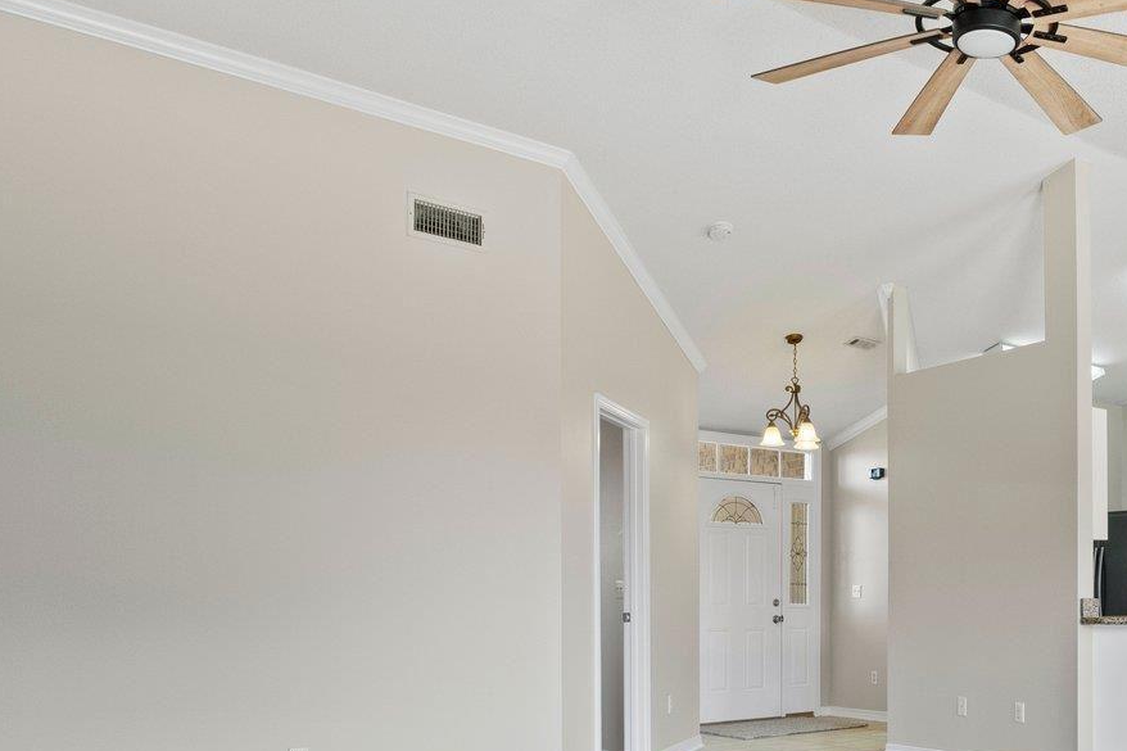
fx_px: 1095
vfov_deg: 36.3
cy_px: 618
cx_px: 958
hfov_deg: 50.0
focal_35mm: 35
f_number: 8
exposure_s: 1/3
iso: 400
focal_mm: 10
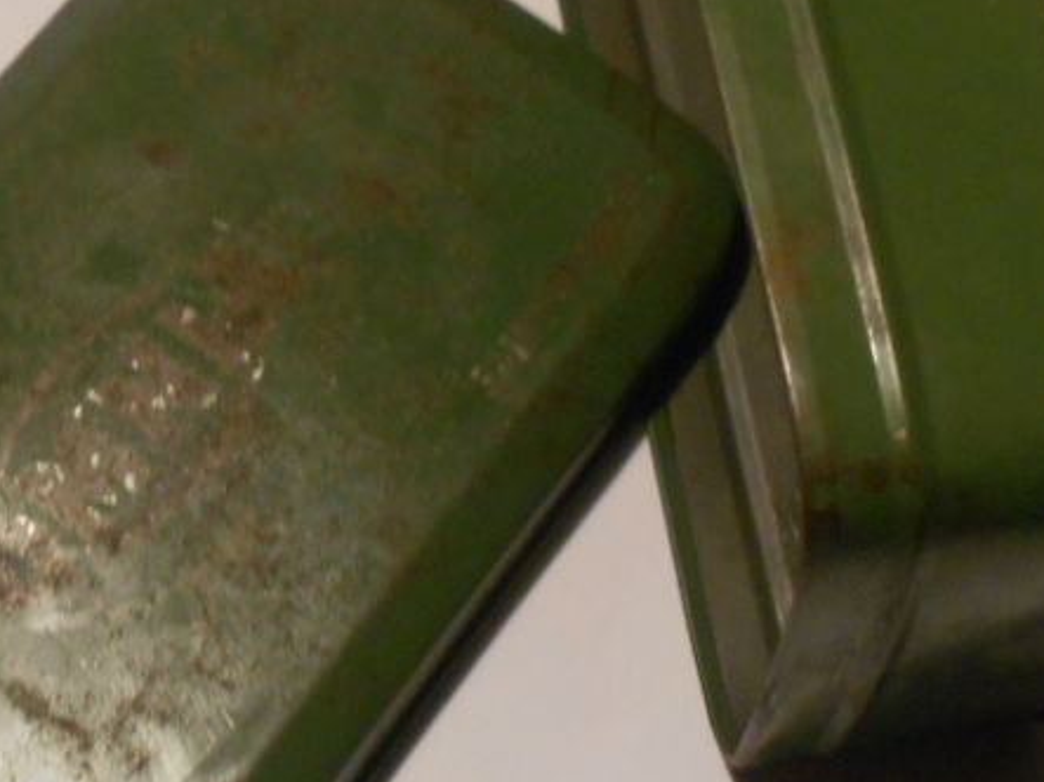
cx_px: 481
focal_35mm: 97
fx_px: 2925
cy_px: 33
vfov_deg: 15.0
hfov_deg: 20.2
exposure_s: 1/30
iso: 250
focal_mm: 7.7
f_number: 4.2
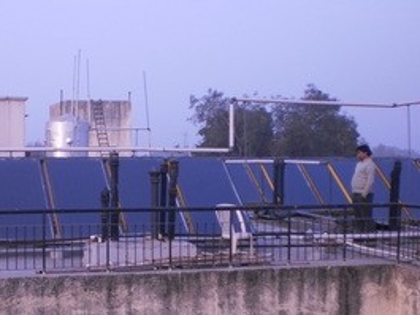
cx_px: 57
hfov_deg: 27.7
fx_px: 825
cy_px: 167
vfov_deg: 21.6
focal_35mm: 68
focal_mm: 6.3
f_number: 3.1
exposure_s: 1/400
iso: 100
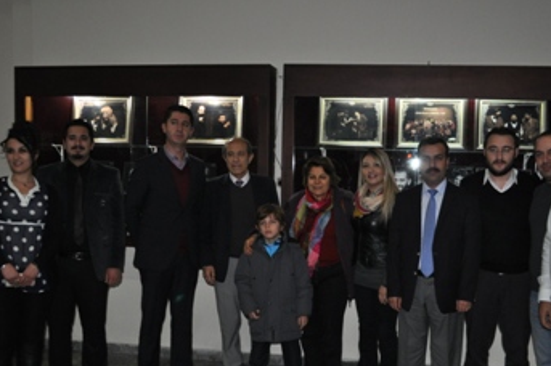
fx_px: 719
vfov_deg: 28.5
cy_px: 230
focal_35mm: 47
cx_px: 299
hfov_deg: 41.9
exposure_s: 1/60
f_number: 4
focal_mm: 24
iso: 800
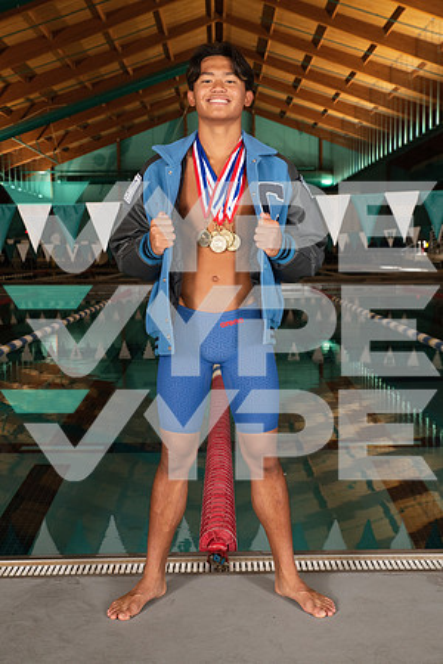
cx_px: 222
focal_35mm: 48
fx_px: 886
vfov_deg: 41.1
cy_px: 332
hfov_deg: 28.1
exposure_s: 1/250
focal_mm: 48
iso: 800
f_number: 7.1
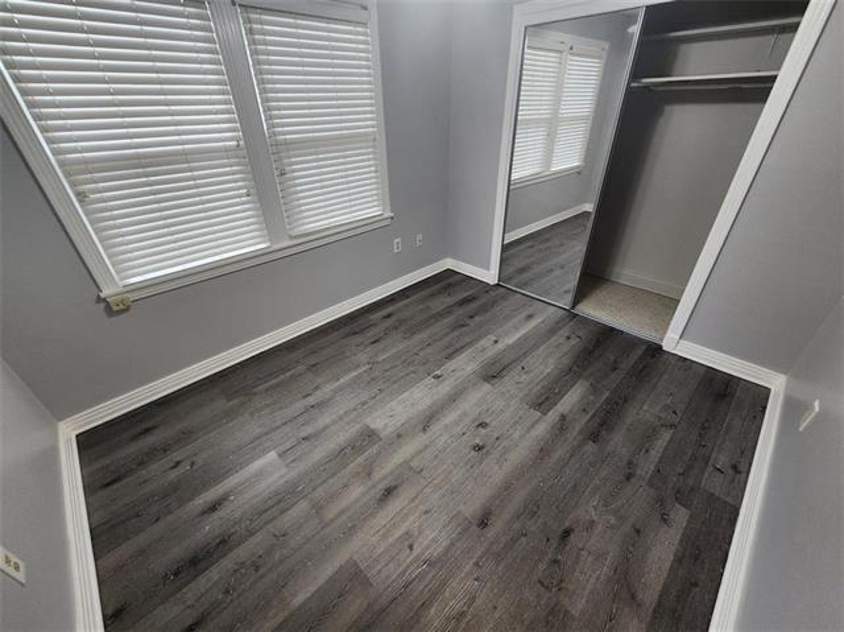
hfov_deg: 106.2
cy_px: 316
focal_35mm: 13
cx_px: 422
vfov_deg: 89.8
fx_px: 317
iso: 100
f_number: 2.2
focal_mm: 2.2
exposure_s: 1/60
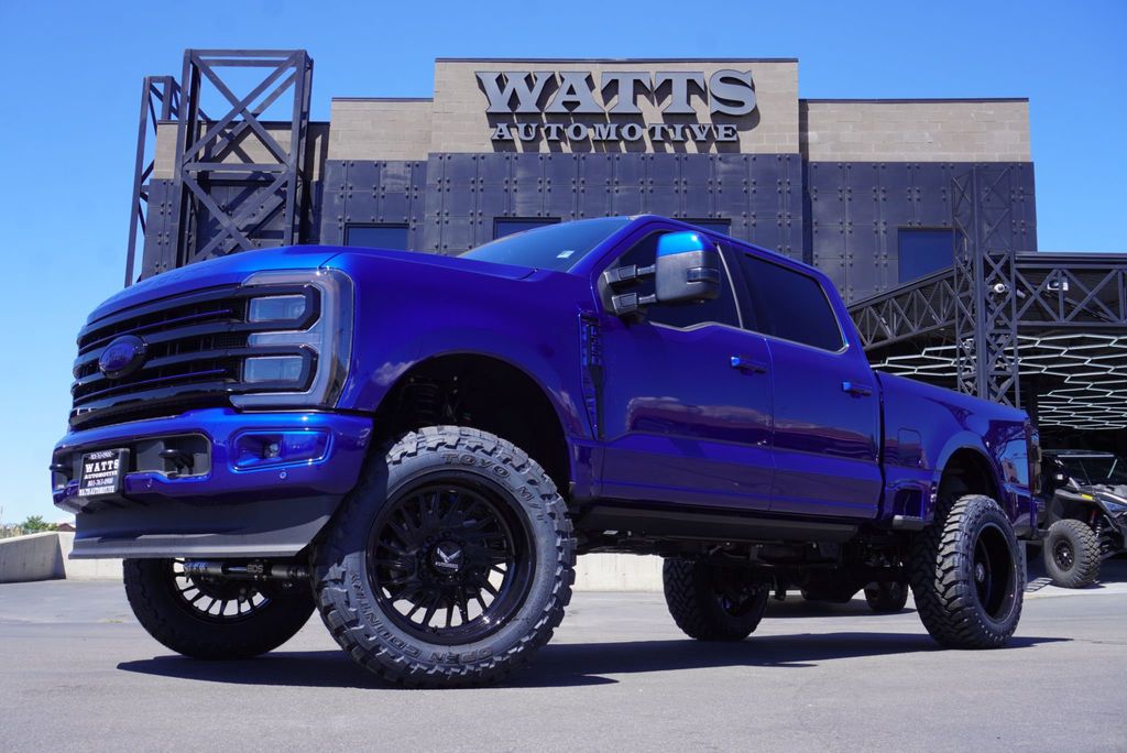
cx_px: 564
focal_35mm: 38
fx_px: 1175
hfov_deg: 51.3
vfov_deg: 35.5
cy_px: 376
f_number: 9
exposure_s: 1/125
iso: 100
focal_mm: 25
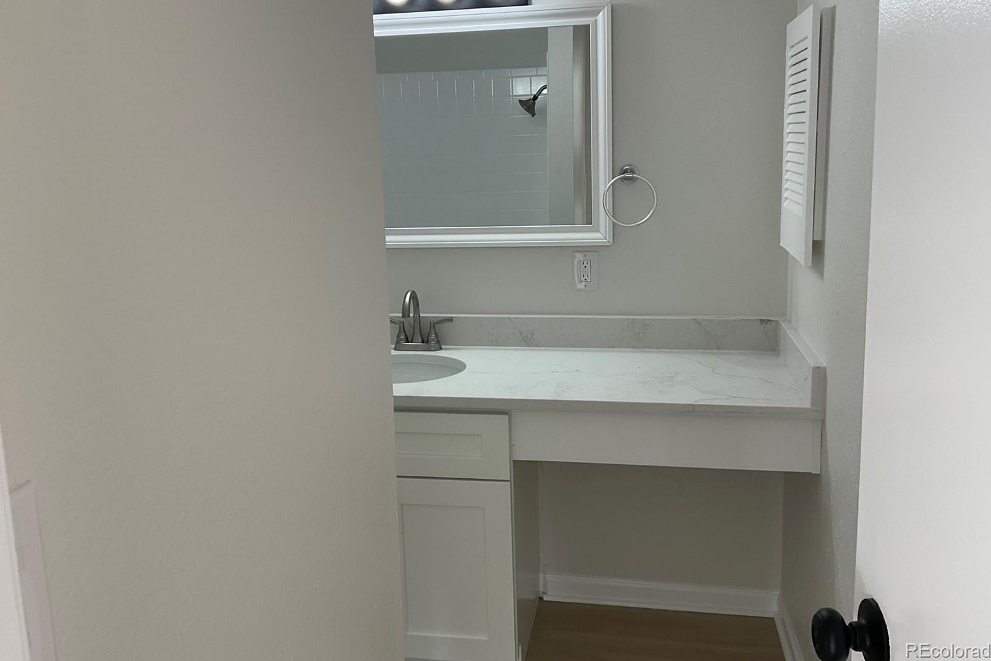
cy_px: 281
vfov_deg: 42.2
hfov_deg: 60.3
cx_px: 499
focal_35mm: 31
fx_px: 853
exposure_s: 1/120
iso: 50
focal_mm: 3
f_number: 1.8
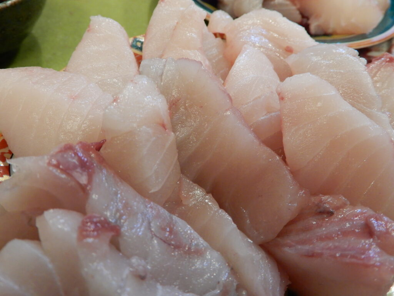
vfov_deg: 46.8
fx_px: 341
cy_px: 148
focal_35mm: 30
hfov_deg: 60.0
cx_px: 197
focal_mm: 5.4
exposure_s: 1/30
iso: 400
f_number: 3.5
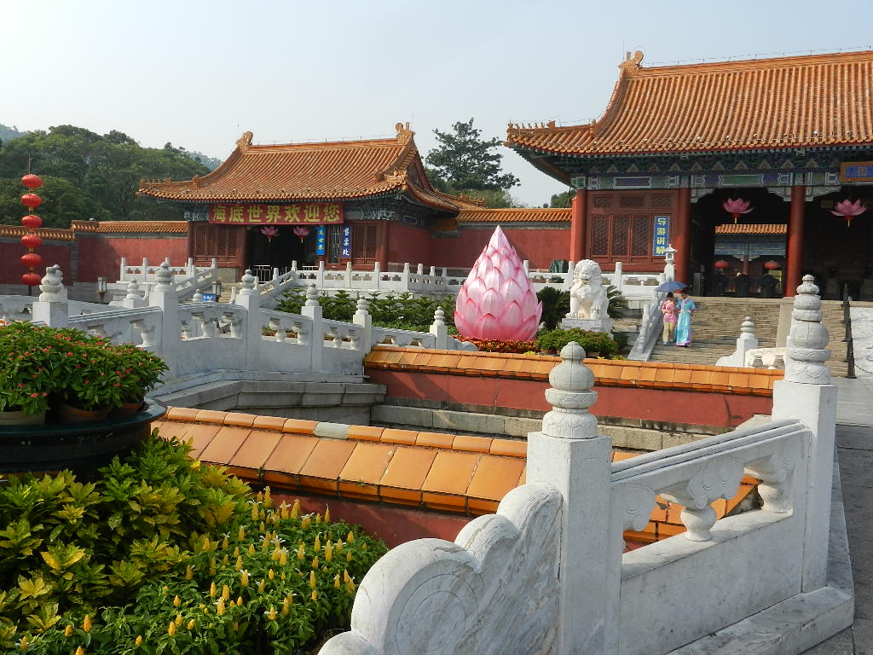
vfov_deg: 42.9
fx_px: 832
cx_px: 436
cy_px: 328
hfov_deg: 55.4
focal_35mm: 33
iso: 160
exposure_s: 1/1000
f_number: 3.8
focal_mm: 5.9
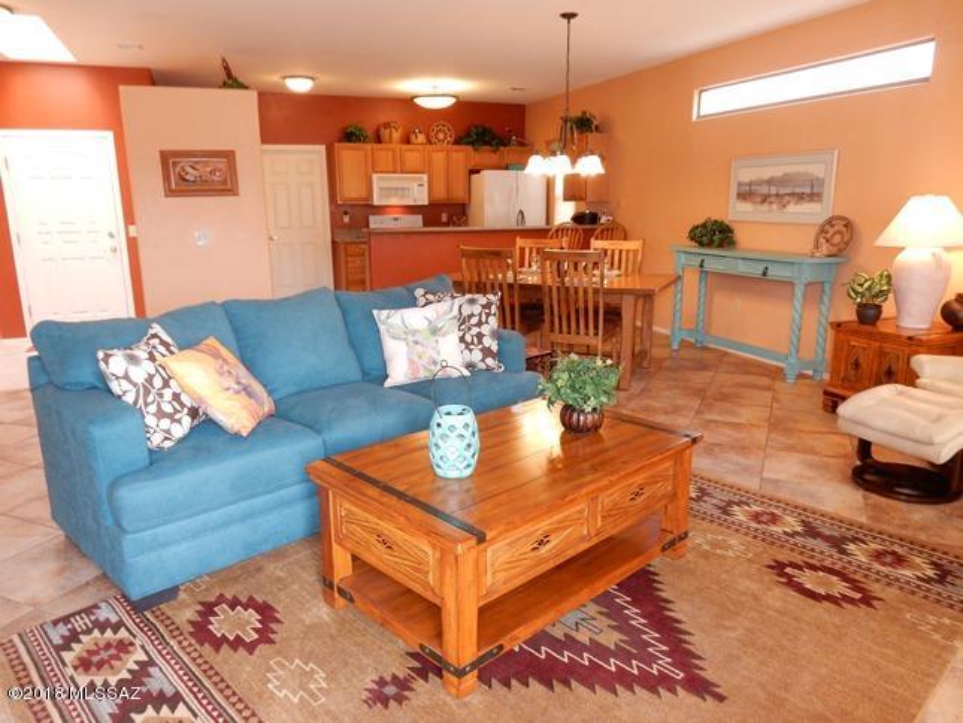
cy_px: 362
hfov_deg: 69.4
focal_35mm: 25
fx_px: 696
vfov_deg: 54.9
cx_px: 482
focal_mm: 4.5
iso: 200
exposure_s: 1/30
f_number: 3.7
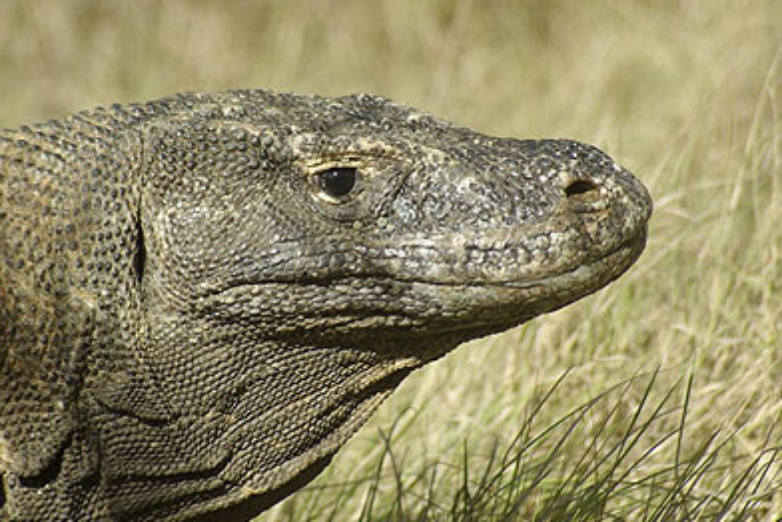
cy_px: 282
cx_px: 343
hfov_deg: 4.0
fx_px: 11238
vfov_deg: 2.7
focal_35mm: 517
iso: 100
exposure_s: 1/180
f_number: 6.7
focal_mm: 300
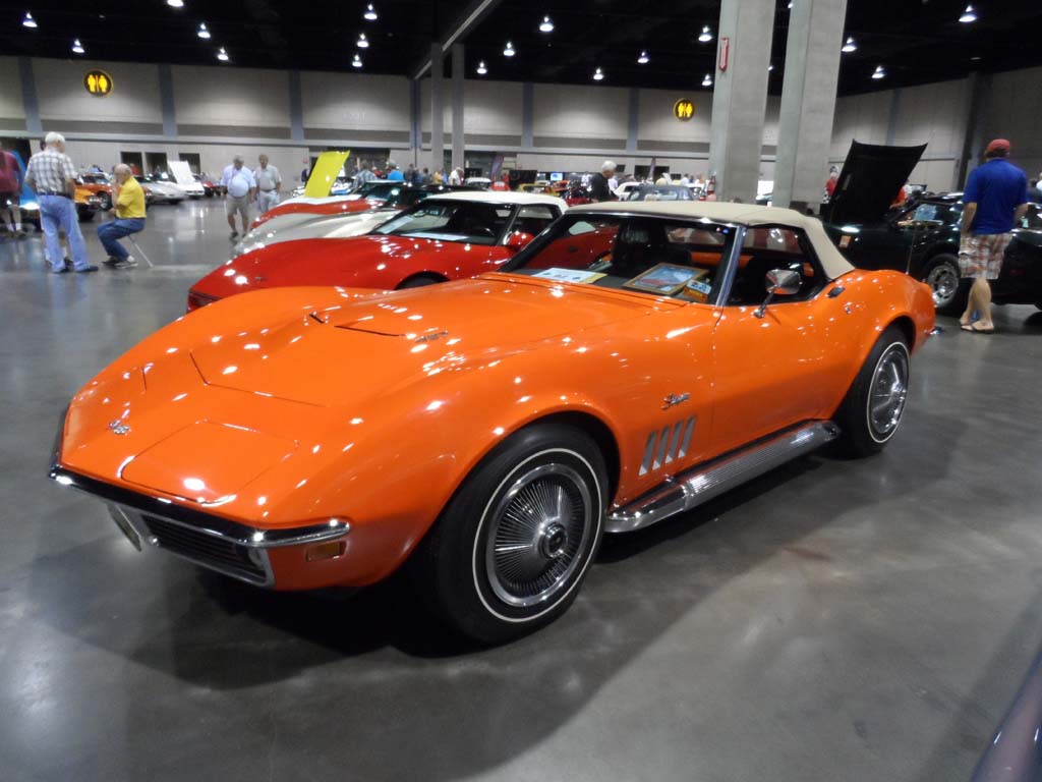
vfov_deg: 56.8
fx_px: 722
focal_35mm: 24
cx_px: 521
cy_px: 391
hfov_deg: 71.6
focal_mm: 4
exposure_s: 1/30
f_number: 3.2
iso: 320
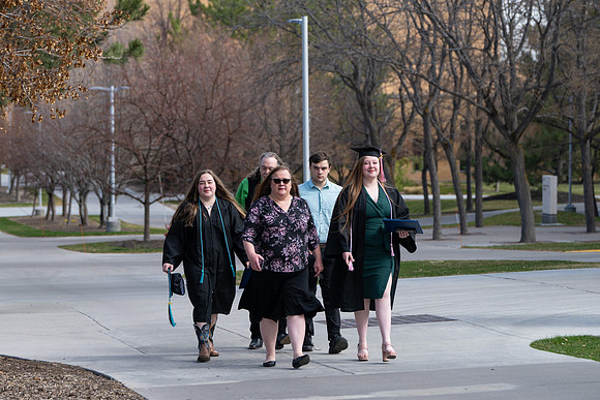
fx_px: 2431
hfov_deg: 14.1
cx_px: 284
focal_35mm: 146
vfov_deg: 9.4
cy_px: 195
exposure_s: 1/500
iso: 100
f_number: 4.5
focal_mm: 120
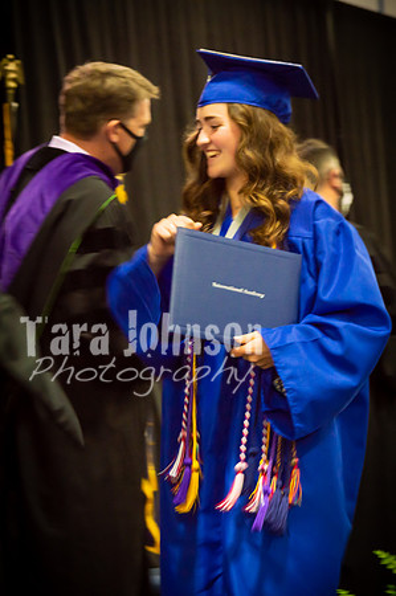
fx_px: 1863
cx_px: 116
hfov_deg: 12.1
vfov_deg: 18.2
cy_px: 298
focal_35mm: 113
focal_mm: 50
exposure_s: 1/25
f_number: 6.3
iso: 400
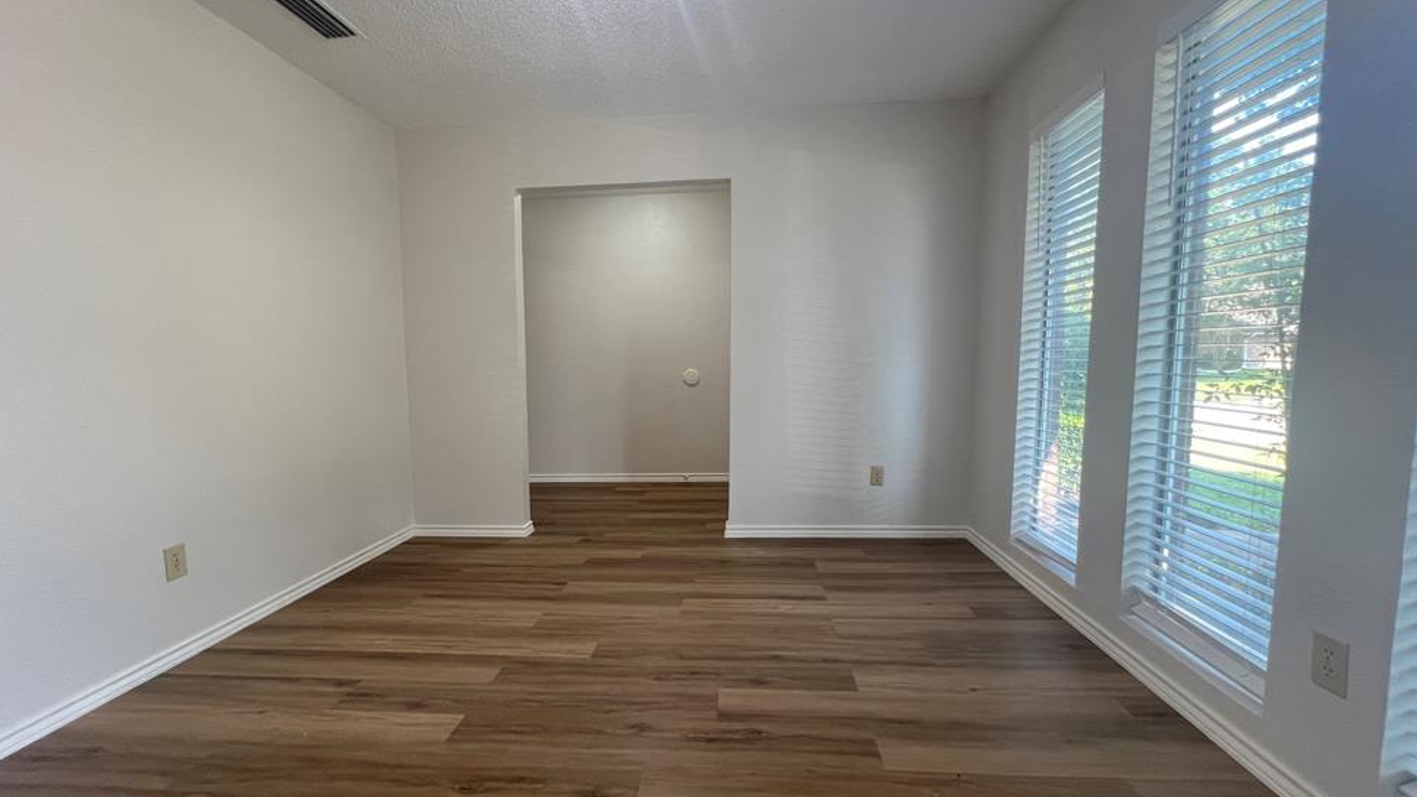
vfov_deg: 70.5
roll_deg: +0.2
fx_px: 564
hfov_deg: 103.0
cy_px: 413
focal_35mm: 15
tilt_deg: -6.0
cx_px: 698
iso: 160
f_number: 1.8
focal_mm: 1.57
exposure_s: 1/120
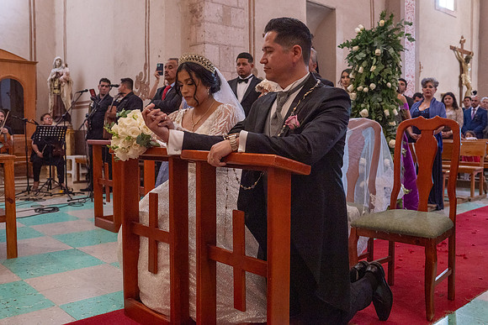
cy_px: 162
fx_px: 475
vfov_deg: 37.9
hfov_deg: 54.4
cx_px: 244
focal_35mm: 35
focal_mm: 35
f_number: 5
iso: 2500
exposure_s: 1/100
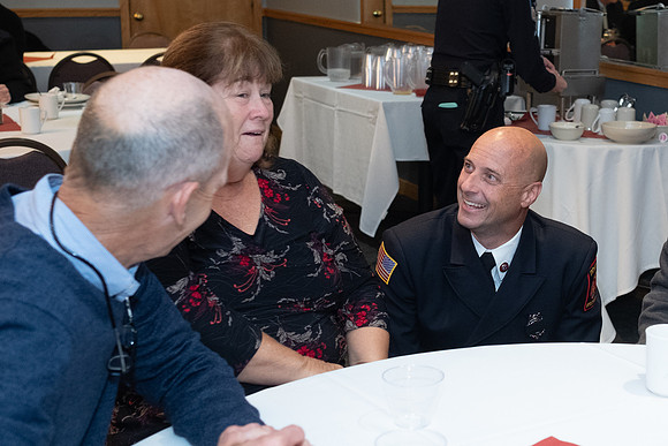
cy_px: 232
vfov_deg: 22.6
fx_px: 1116
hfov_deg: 32.7
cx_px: 496
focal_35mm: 60
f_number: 2.8
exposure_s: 1/125
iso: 1600
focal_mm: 23
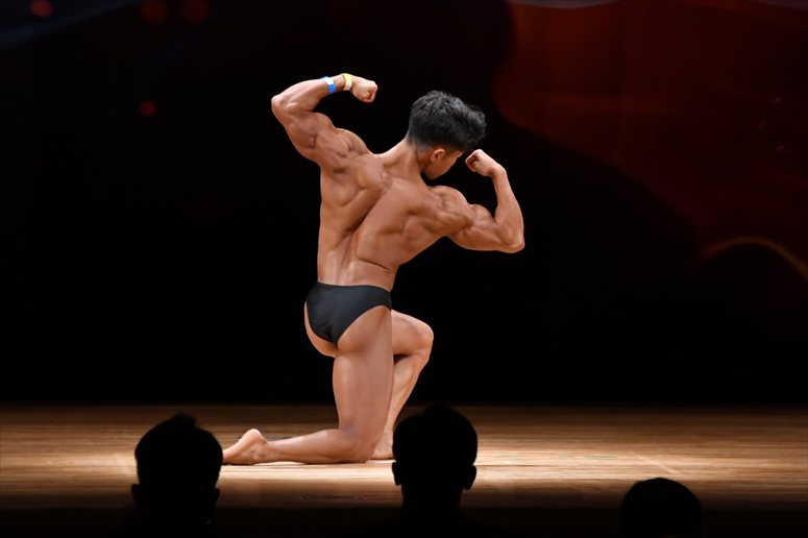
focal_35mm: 300
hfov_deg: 6.9
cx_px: 404
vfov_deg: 4.6
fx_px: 6730
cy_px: 269
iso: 3200
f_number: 5.6
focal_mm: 200
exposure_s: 1/400
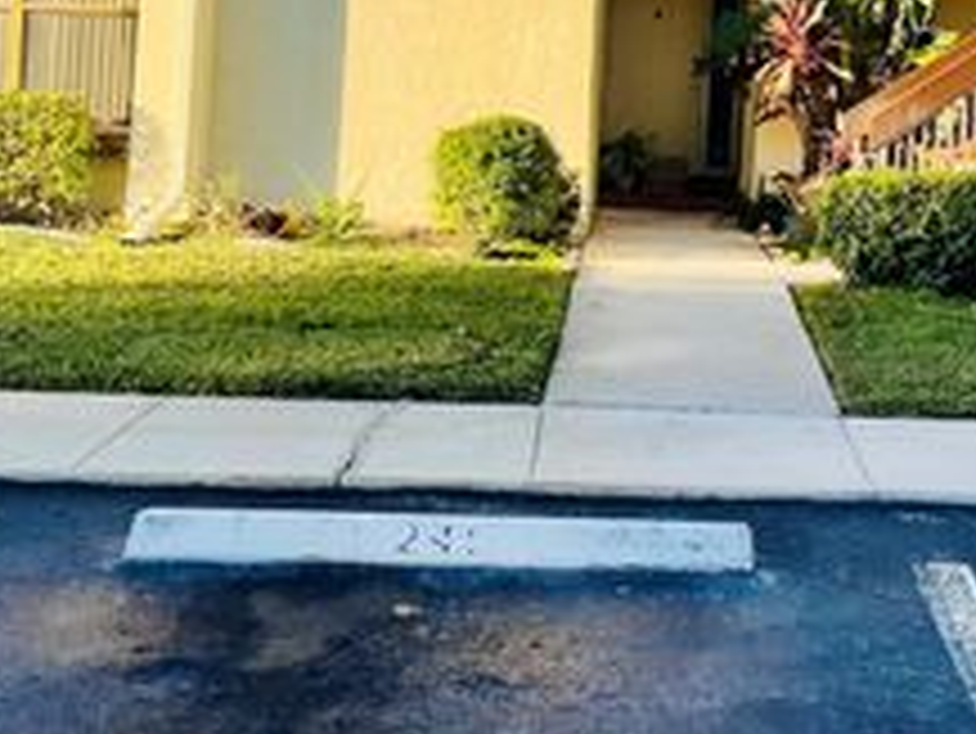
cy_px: -2
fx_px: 1693
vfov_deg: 23.4
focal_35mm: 60
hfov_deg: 31.6
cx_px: 733
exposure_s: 1/1401
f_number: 1.6
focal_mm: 4.2
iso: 32
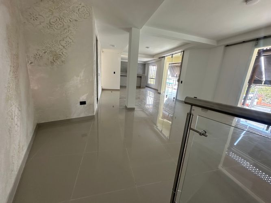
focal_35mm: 14
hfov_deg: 102.1
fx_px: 110
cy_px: 102
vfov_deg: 85.7
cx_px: 136
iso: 100
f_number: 2.2
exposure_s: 1/99
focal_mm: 2.22
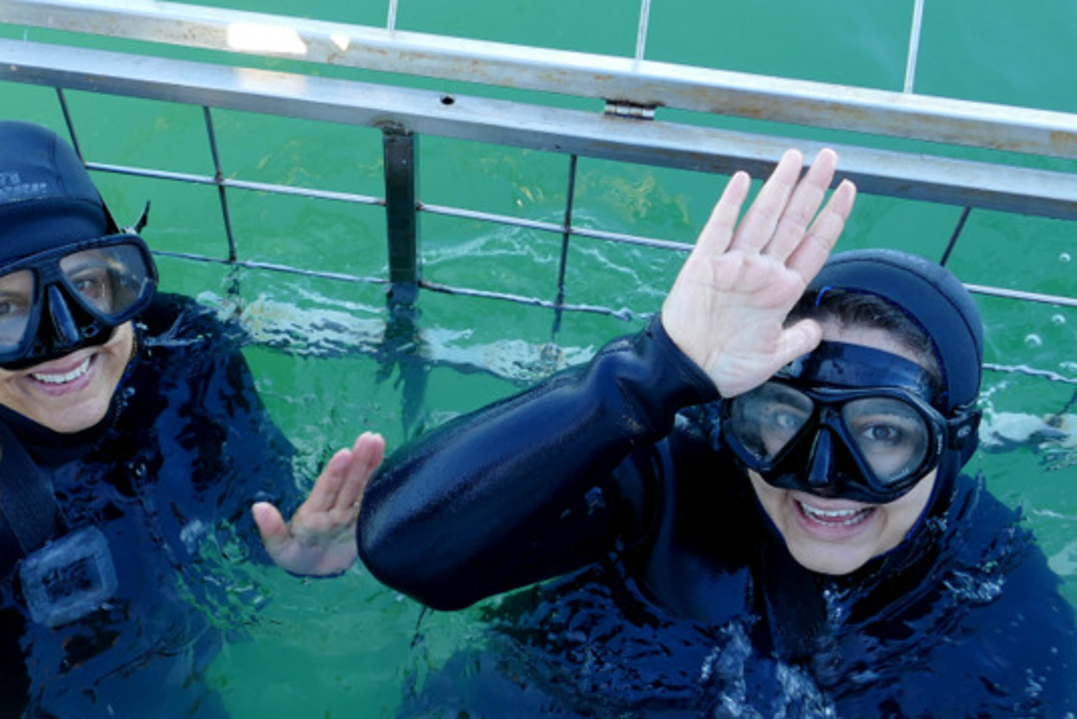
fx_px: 838
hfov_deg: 65.4
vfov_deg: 46.4
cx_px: 530
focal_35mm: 28
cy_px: 391
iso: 125
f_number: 2.8
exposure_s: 1/125
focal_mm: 9.12
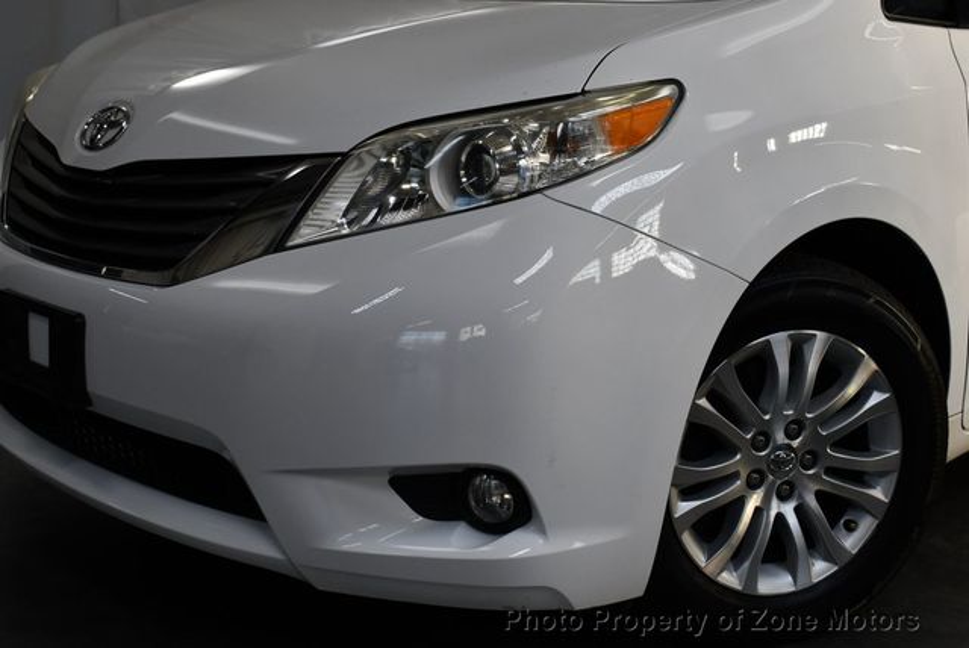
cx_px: 484
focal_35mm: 54
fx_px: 1455
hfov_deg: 36.8
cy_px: 324
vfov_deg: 25.1
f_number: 5.6
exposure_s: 1/250
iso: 400
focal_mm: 27
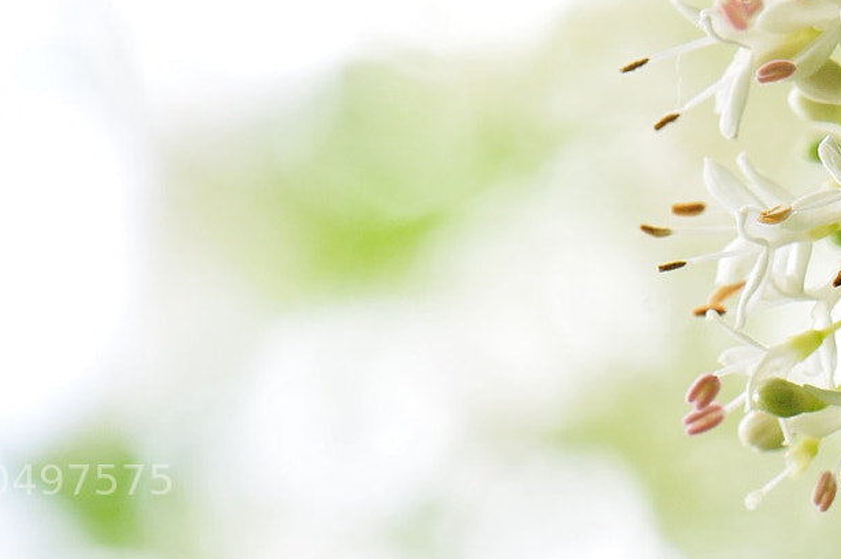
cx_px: 552
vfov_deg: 3.3
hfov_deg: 5.0
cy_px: -140
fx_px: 9575
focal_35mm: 410
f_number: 9
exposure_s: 1/100
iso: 500
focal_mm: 105
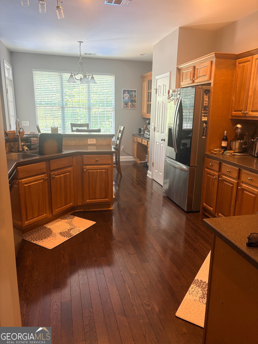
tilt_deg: -12.8
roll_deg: -1.0
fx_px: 258
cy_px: 172
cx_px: 129
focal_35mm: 26
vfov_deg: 67.3
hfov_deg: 53.1
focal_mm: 5.96
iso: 100
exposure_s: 1/60
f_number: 1.6
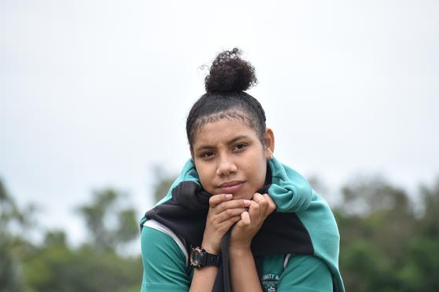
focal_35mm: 288
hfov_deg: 7.2
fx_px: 3511
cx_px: 224
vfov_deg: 4.8
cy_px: 139
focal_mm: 180
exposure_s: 1/640
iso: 400
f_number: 5.3
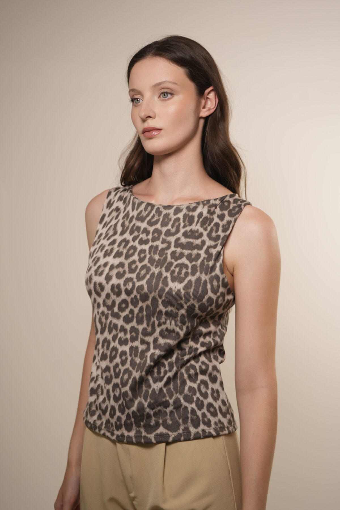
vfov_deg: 39.6
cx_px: 170
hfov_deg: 27.0
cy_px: 255
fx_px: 708
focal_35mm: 50
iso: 640
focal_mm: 50
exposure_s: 1/125
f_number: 4
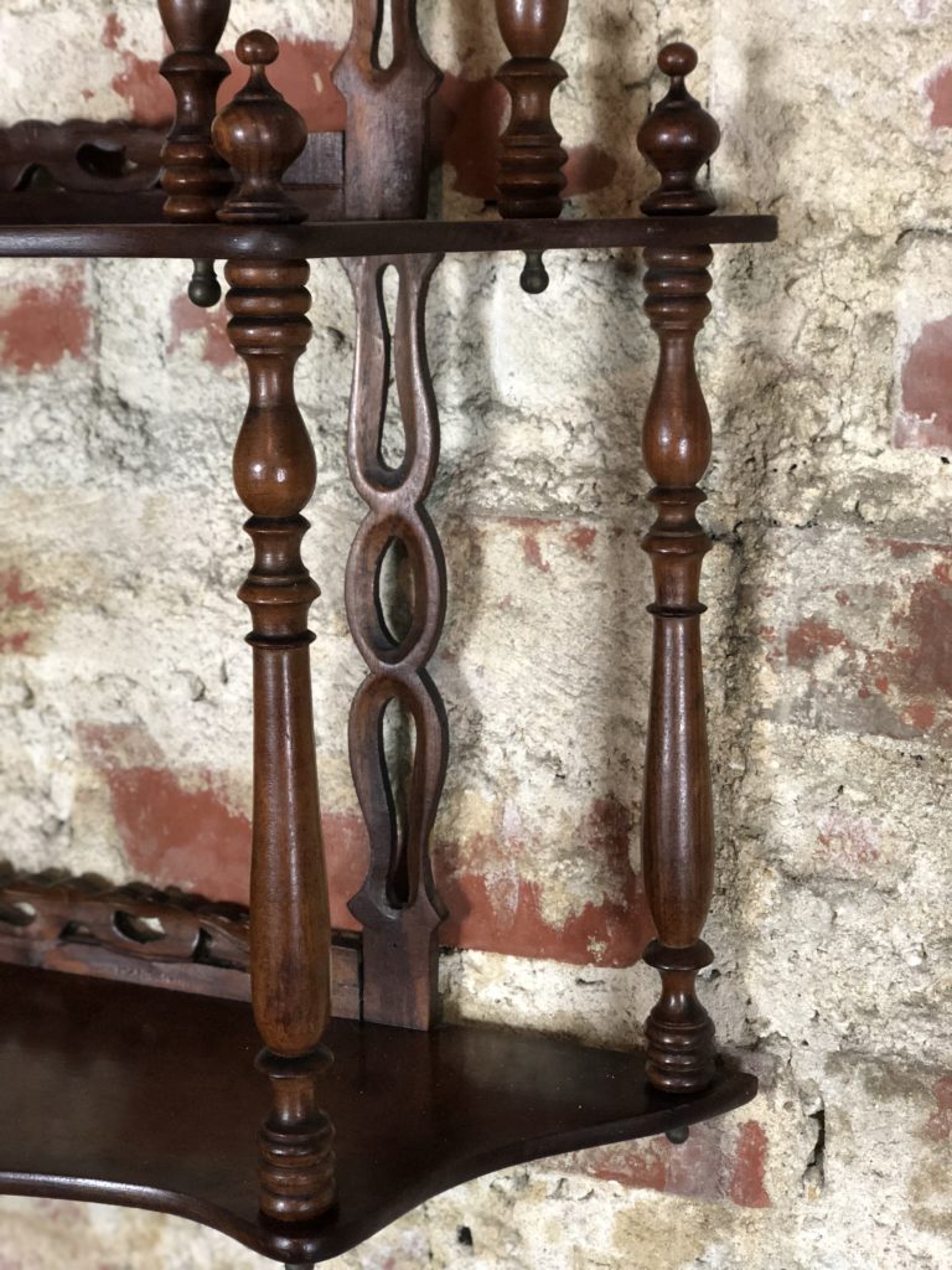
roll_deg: +0.6
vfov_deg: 36.8
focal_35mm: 52
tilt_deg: -10.1
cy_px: 635
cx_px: 476
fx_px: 1907
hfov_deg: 28.0
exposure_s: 1/25
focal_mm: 6
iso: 160
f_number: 2.4
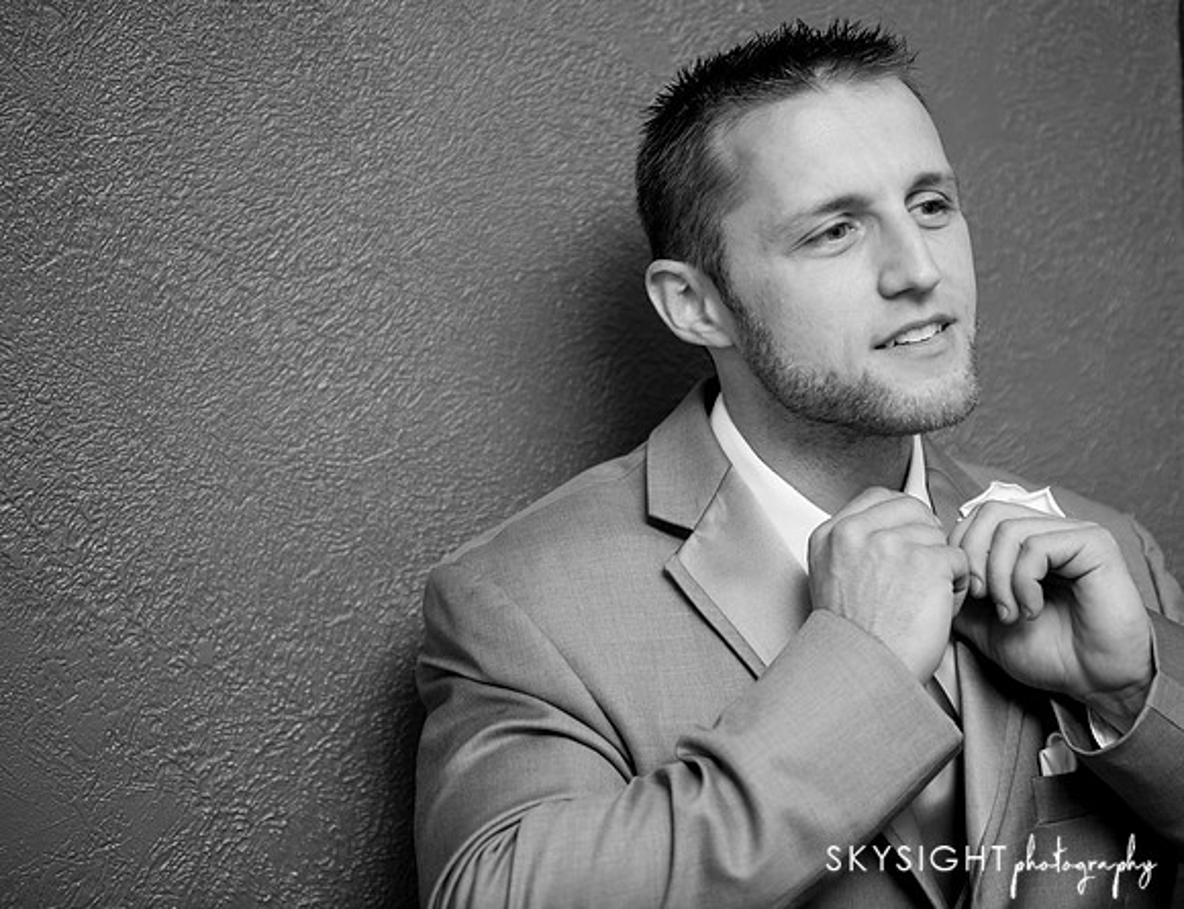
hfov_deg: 22.0
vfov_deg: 17.0
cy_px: 458
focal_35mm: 88
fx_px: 3045
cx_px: 685
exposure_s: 1/200
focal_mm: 80
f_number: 2.8
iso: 200
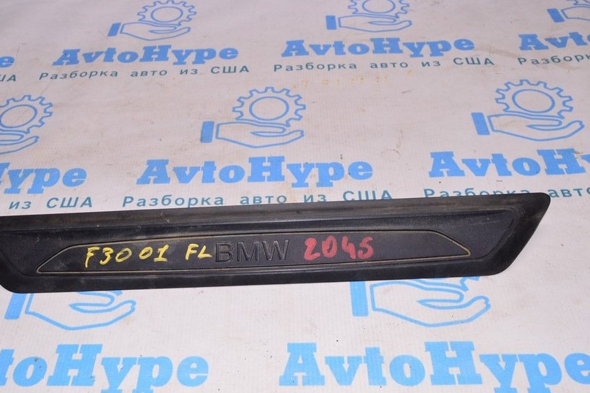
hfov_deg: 50.5
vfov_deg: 34.9
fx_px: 622
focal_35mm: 38
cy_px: 241
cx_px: 253
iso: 1600
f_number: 8
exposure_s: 1/200
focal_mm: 20
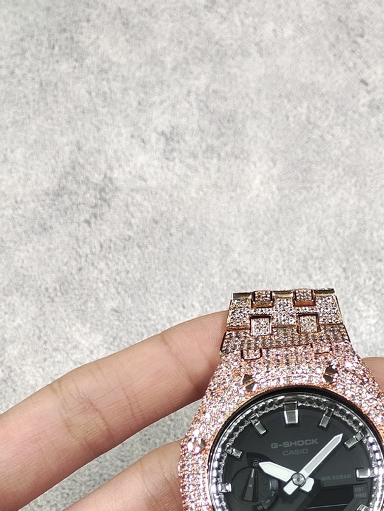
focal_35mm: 95
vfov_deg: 20.2
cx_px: 327
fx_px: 1404
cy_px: 463
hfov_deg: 15.4
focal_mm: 7.55
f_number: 2.08
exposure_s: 1/100
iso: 71
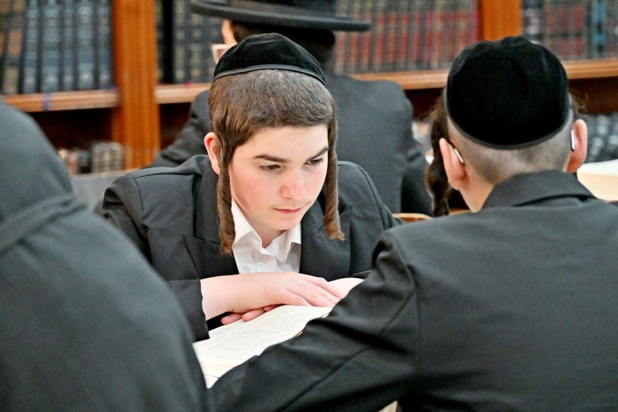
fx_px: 3090
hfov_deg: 11.4
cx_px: 309
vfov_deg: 7.6
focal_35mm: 180
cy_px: 206
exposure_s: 1/250
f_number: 4
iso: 1600
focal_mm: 120
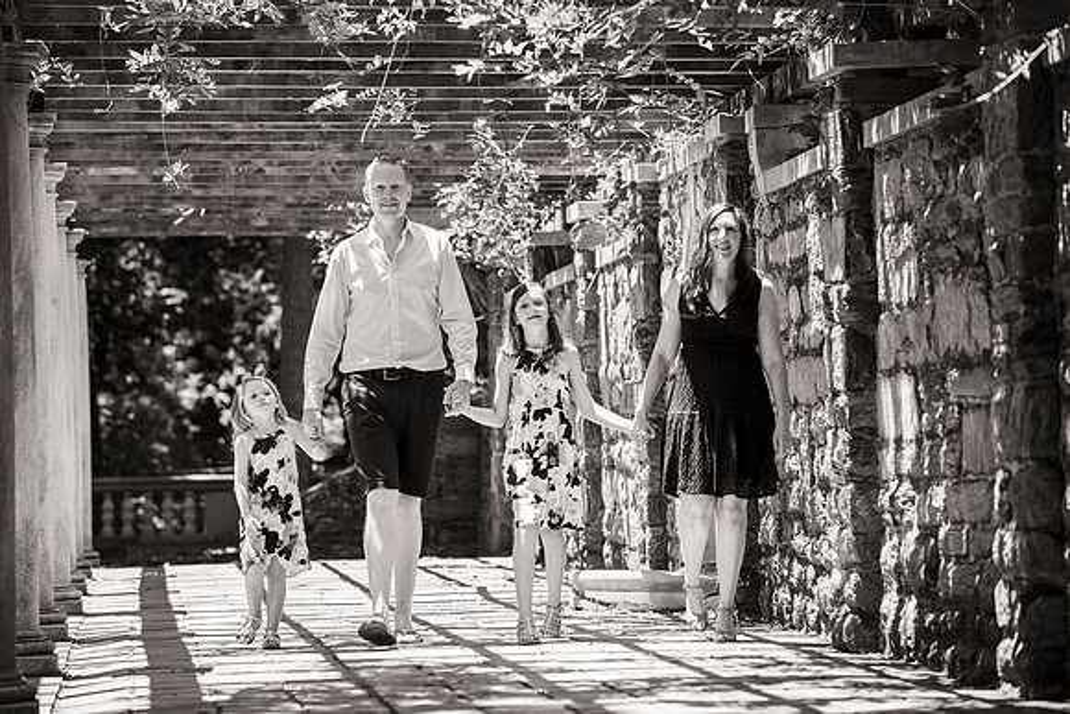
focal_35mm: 129
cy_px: 355
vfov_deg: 10.7
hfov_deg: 15.9
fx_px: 3828
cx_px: 525
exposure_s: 1/1250
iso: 800
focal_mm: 125
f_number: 3.5
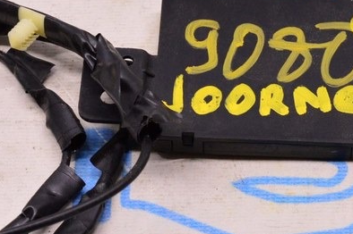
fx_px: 1528
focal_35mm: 156
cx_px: 212
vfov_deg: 8.8
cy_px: 180
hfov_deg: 13.2
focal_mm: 40
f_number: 8
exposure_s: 1/80
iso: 1600
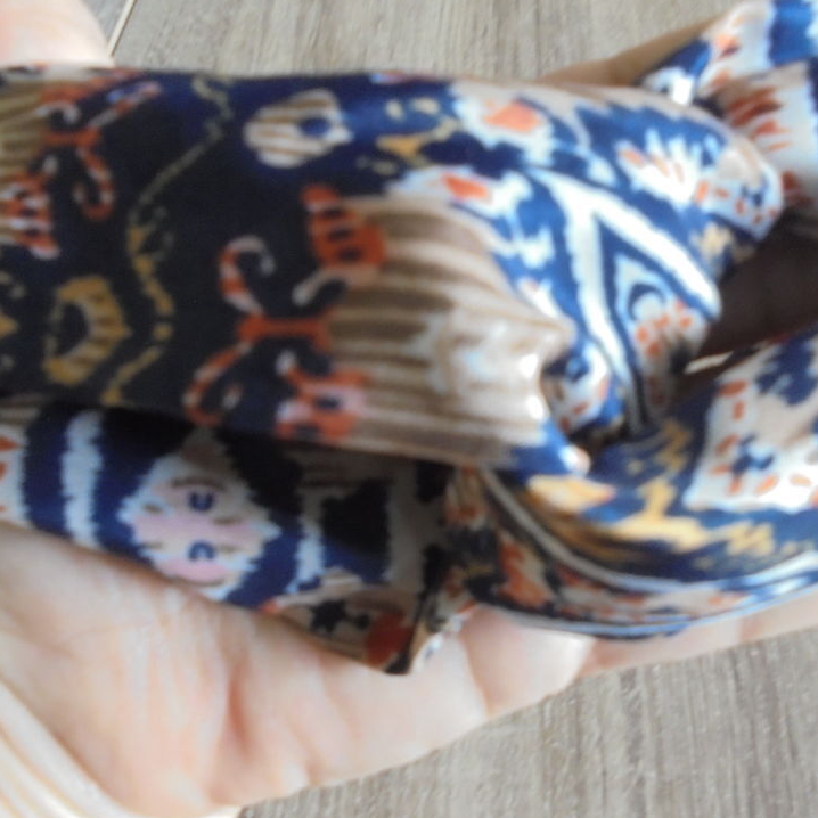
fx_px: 856
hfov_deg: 51.1
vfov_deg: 51.1
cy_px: 403
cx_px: 439
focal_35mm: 32
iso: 400
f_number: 3.5
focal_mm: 4.6
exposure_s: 1/20
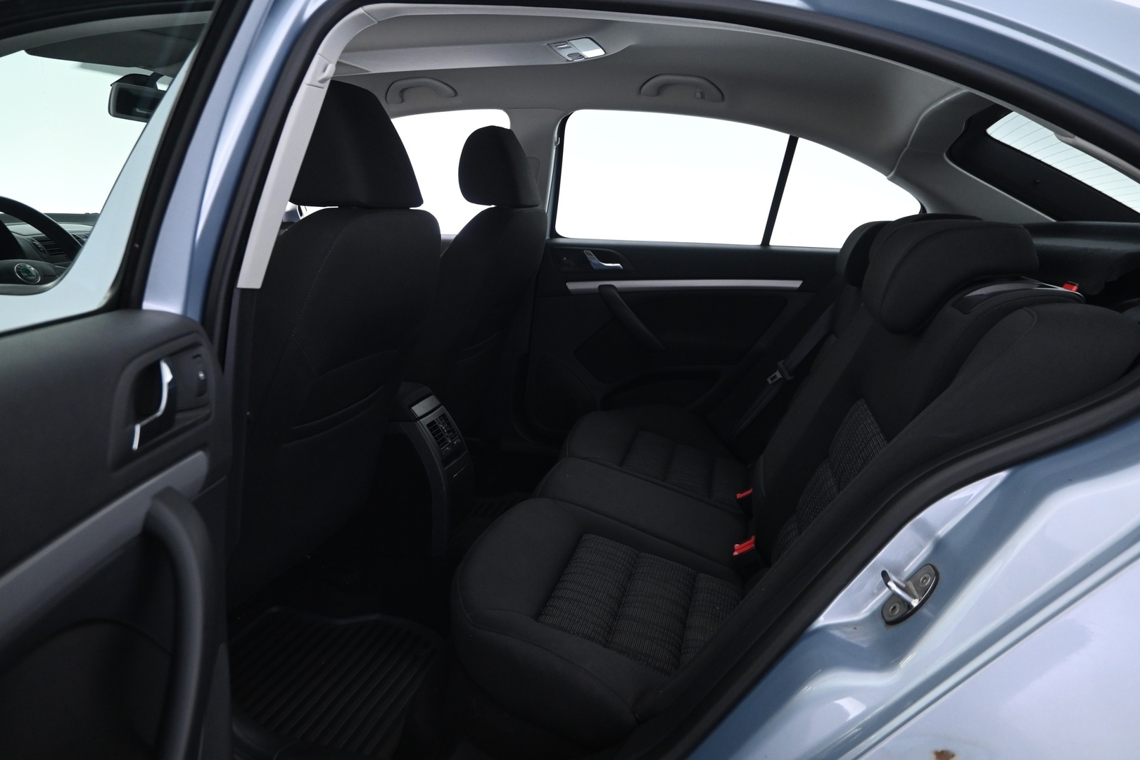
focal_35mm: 24
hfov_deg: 73.7
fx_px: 760
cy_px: 380
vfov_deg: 53.1
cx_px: 570
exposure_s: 1/20
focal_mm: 16
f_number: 3.5
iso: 1600
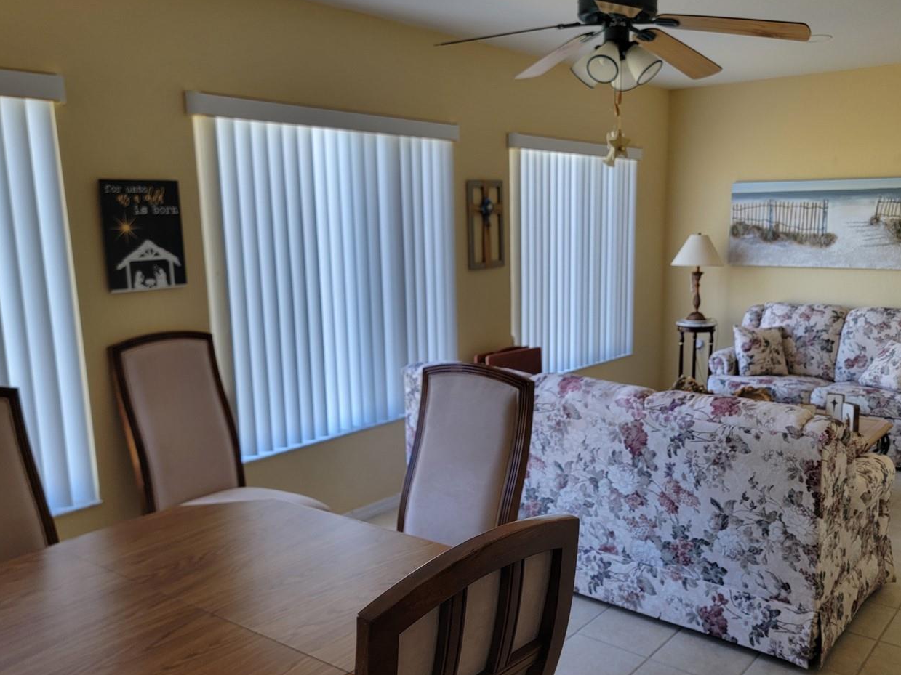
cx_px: 521
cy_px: 363
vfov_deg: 45.4
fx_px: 807
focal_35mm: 31
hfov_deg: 58.1
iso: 64
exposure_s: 1/120
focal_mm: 6.7
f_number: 1.8
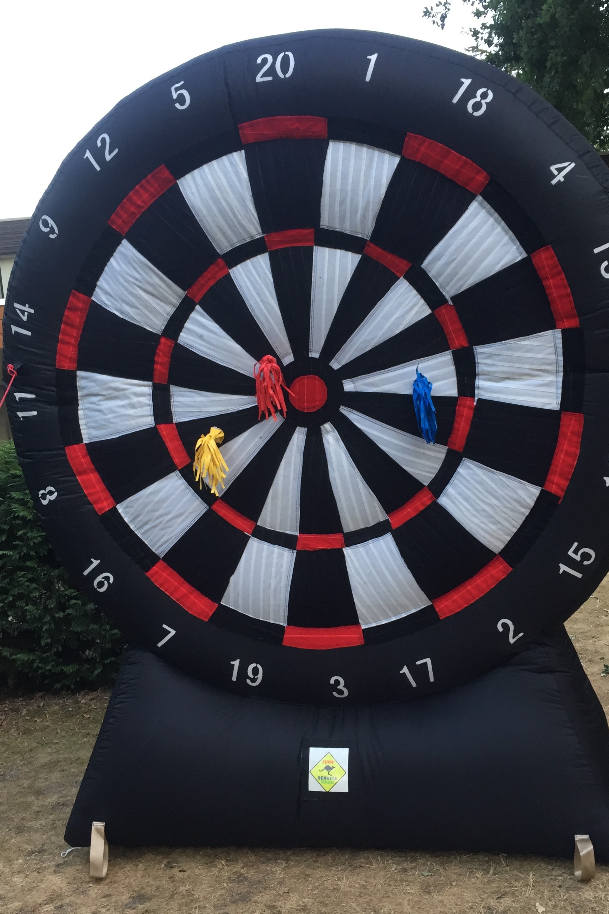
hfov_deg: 42.2
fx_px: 787
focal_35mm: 31
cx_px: 342
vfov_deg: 60.3
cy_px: 448
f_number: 2.2
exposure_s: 1/33
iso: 40
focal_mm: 4.15
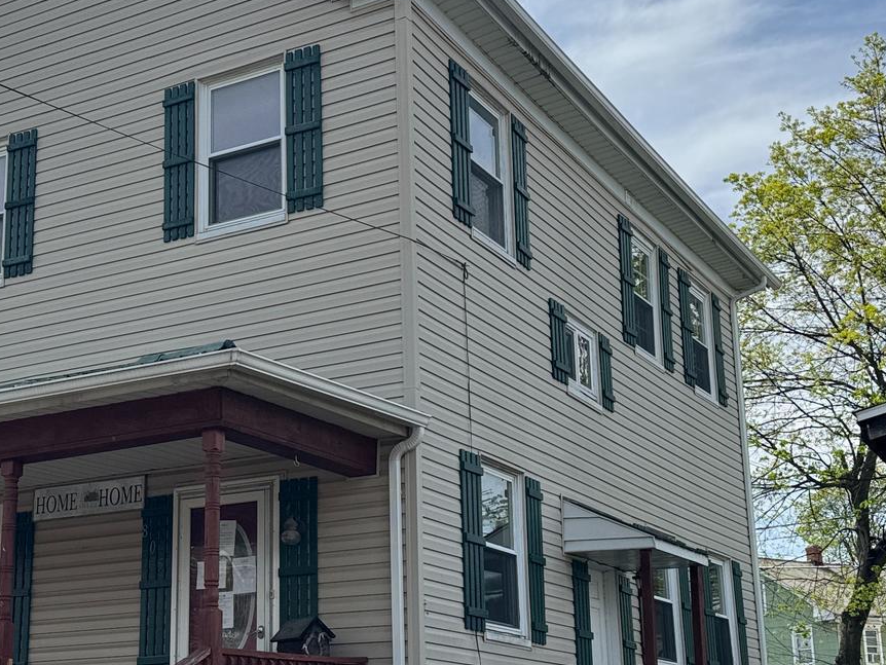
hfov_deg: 33.4
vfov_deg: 25.6
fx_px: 1459
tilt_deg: +14.8
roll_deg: -0.3
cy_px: 402
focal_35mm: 57
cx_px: 285
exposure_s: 1/7092
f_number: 1.78
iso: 80
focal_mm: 6.76
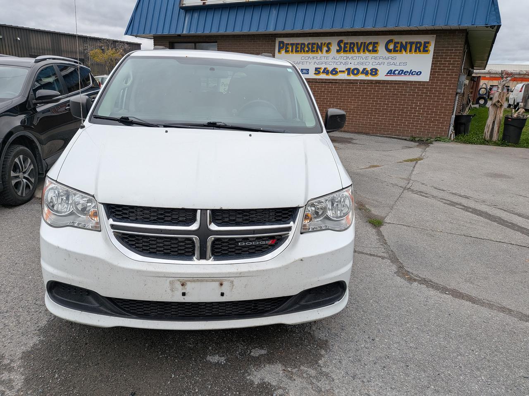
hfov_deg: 71.6
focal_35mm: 24
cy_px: 198
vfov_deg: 56.8
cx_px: 264
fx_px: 367
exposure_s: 1/720
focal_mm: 4.53
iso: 28
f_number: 1.7
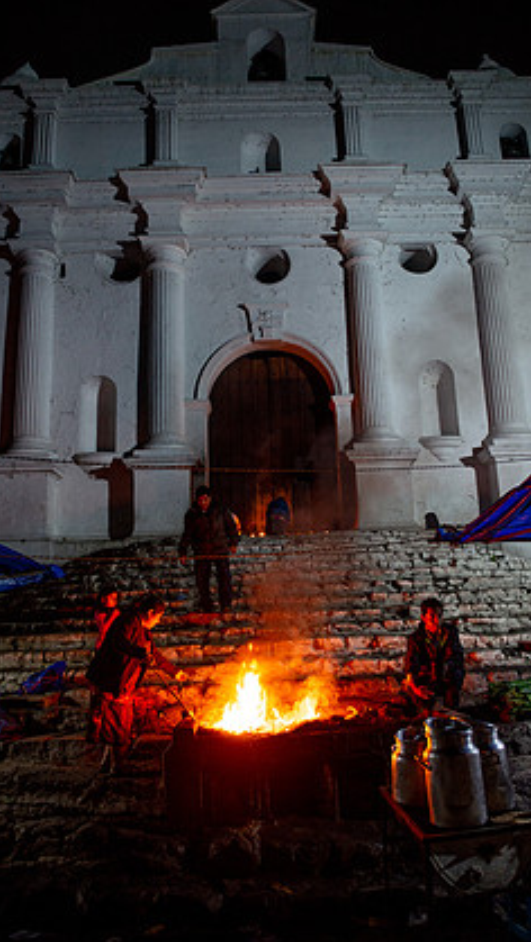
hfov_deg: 42.9
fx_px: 675
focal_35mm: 27
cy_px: 486
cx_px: 274
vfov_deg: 69.8
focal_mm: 24
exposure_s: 1/80
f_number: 2.8
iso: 1600
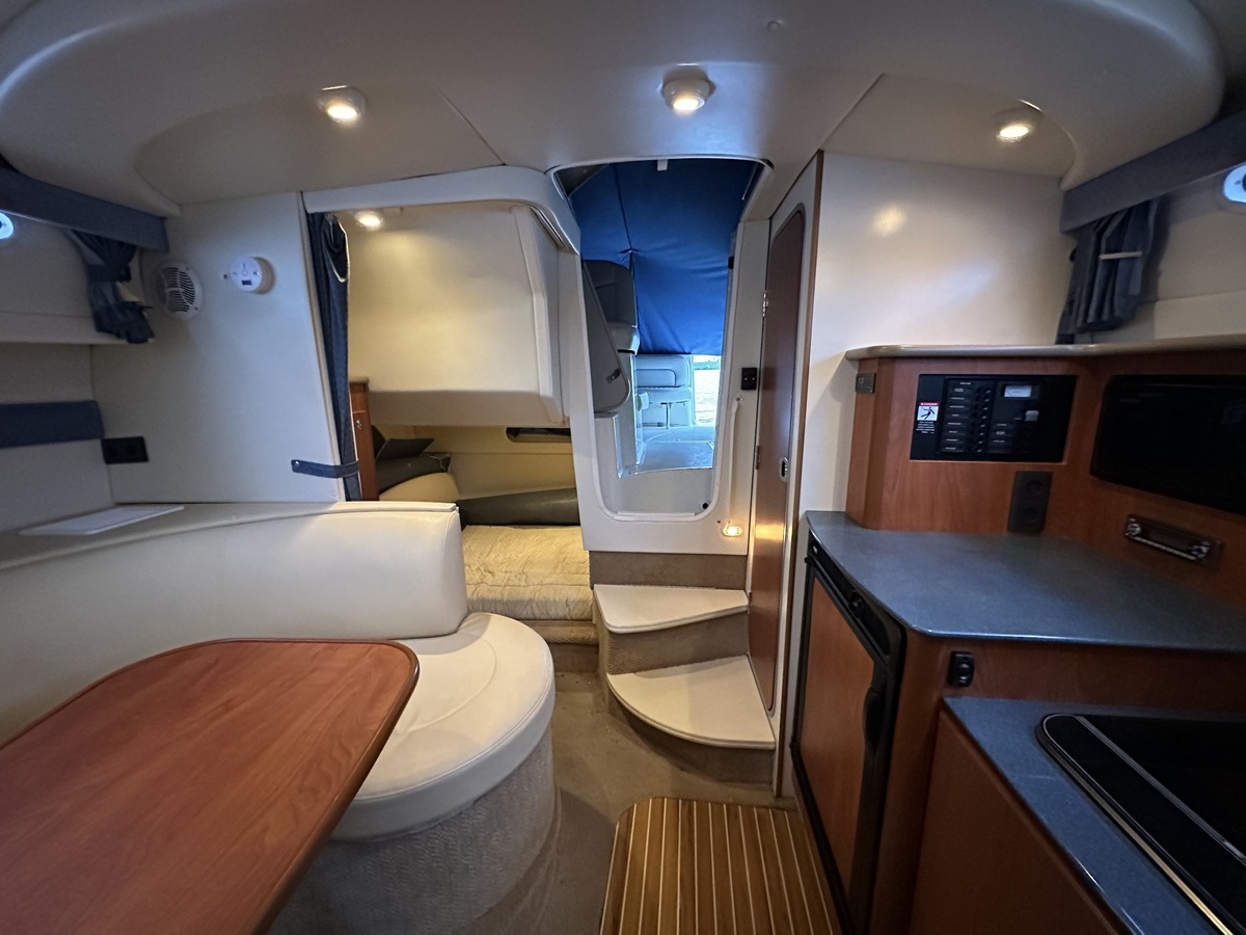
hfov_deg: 102.1
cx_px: 623
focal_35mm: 14
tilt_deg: -13.5
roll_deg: +1.7
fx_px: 504
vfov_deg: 85.7
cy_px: 468
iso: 2000
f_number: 2.2
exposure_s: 1/30
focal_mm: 2.22
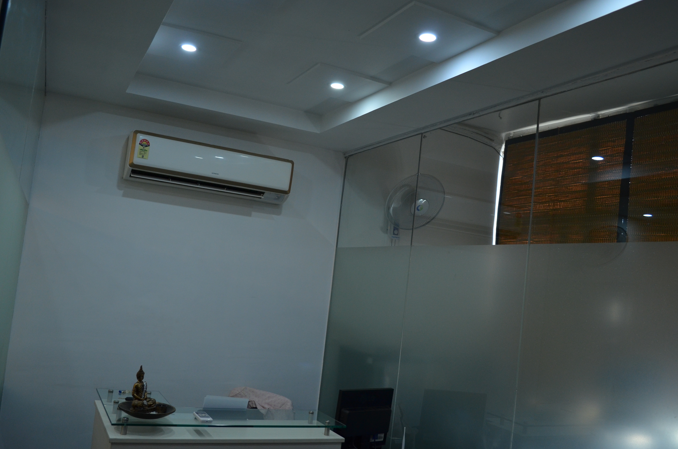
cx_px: 320
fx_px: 583
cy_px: 229
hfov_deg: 60.3
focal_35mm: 31
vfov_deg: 42.2
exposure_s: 1/60
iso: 400
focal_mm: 18
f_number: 4
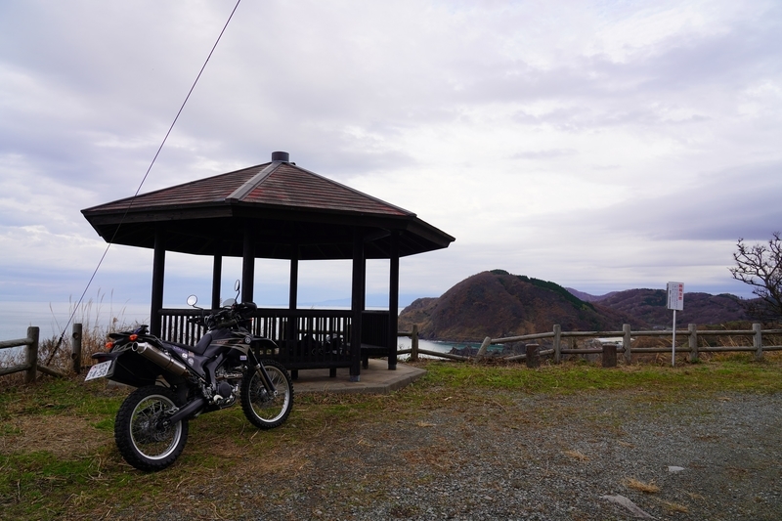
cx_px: 391
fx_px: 521
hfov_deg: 73.8
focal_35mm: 24
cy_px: 260
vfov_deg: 53.1
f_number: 7.1
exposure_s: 1/100
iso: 100
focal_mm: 24
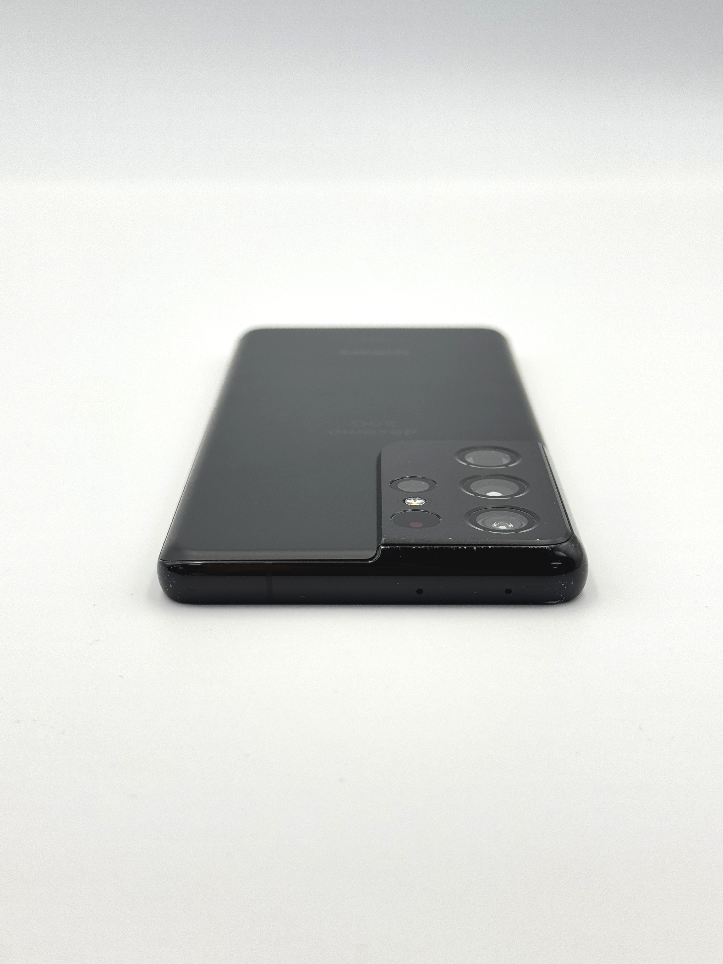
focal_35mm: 48
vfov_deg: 39.7
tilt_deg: -20.9
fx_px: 1337
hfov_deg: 30.3
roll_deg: -0.5
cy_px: 482
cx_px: 362
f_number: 1.78
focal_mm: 6.76
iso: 64
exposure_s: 1/364
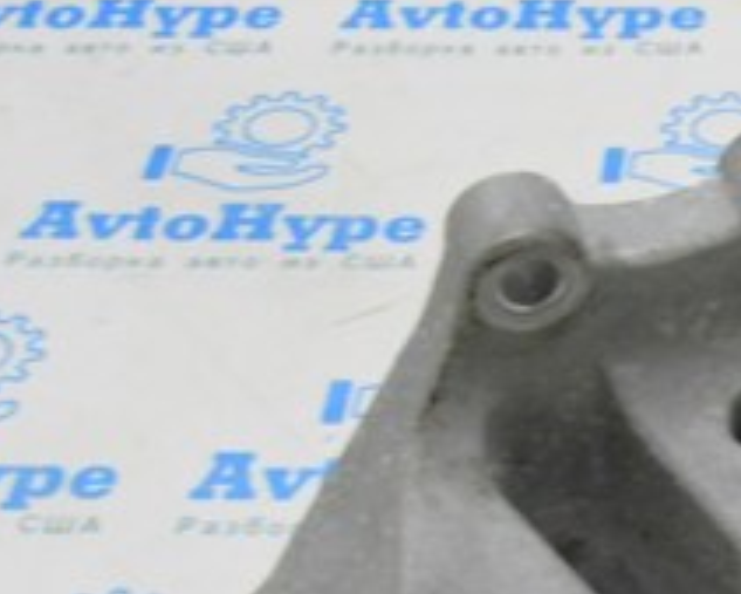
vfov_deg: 13.6
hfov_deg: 16.3
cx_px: 969
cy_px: 670
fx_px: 2435
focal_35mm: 111
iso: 6400
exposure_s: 1/20
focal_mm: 26
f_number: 20
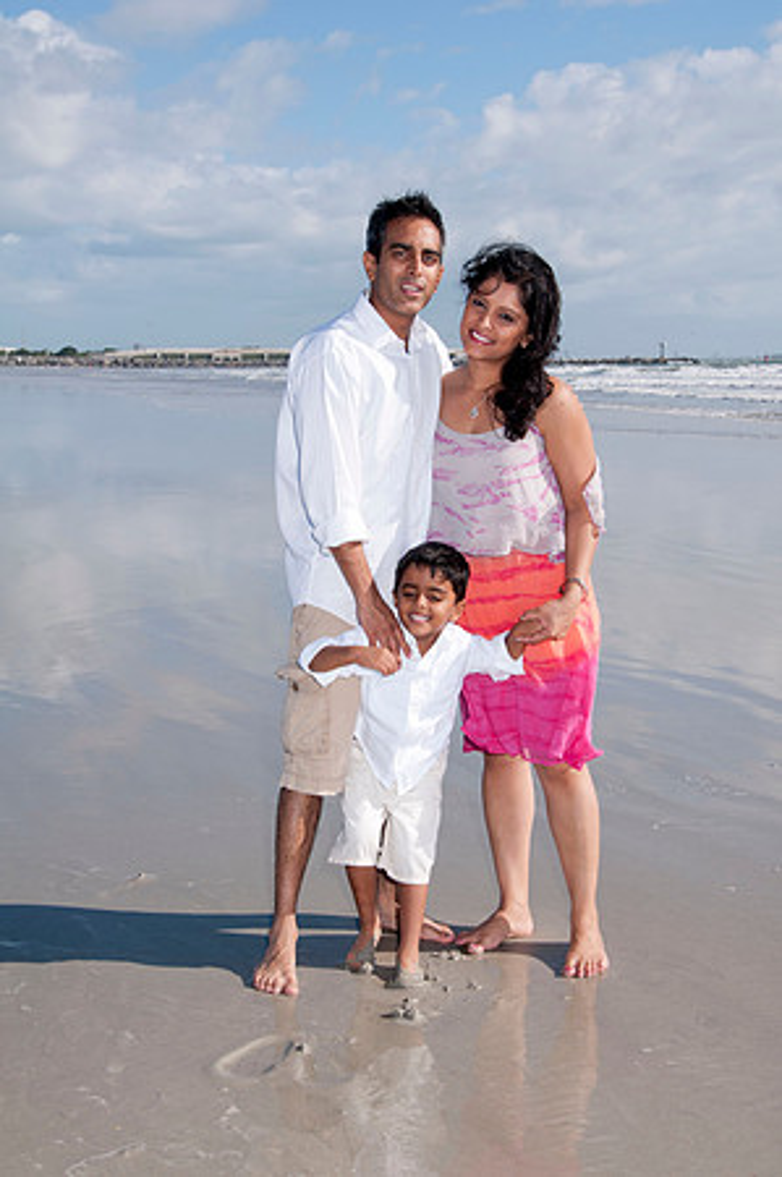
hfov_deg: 25.7
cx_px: 391
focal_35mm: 52
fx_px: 1714
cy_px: 588
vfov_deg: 37.9
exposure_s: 1/250
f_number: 11
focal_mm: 35
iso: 100
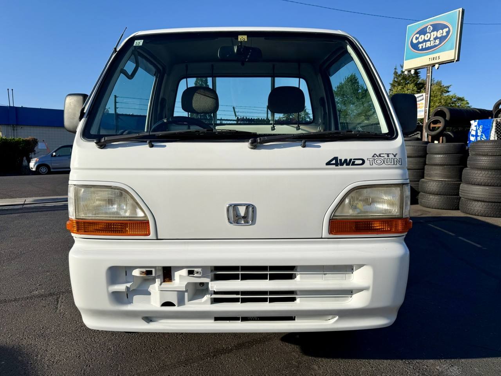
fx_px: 347
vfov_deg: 56.8
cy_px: 188
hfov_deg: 71.6
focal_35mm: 24
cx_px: 250
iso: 80
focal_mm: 6.76
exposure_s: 1/5714
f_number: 1.78
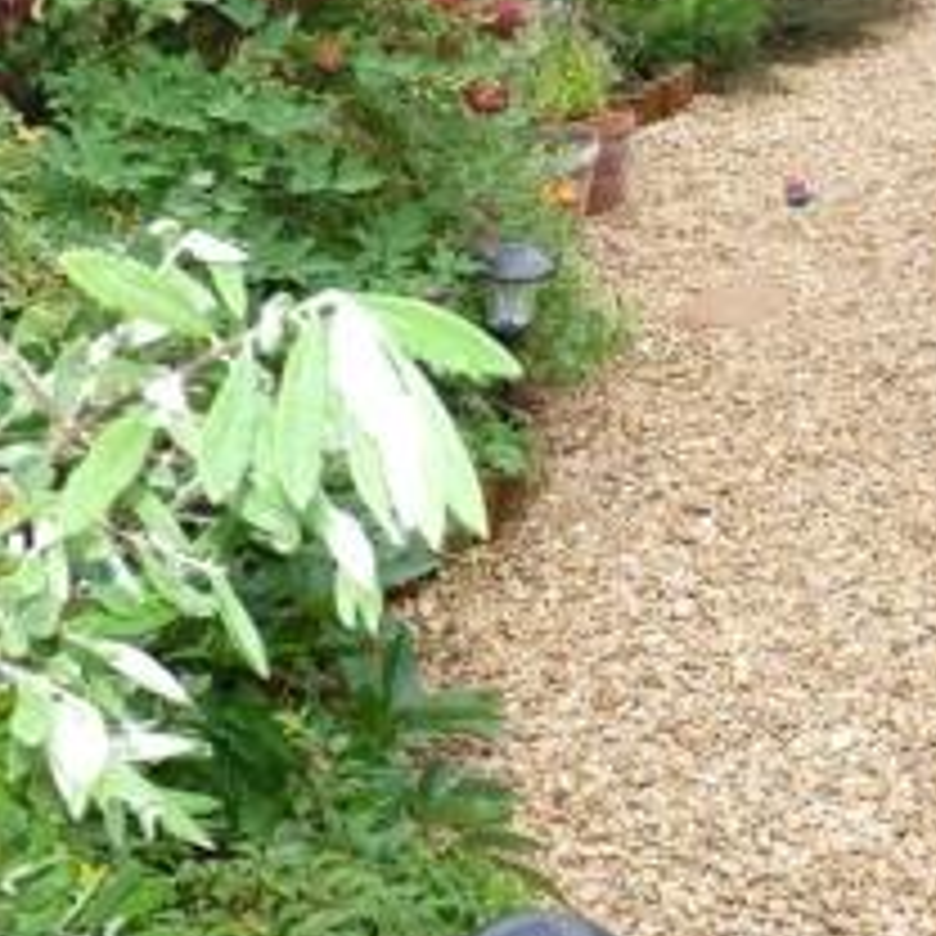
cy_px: 191
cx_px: 803
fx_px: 2050
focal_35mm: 67
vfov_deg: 25.3
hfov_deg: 25.1
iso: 100
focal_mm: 4.8
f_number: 2.8
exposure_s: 1/60
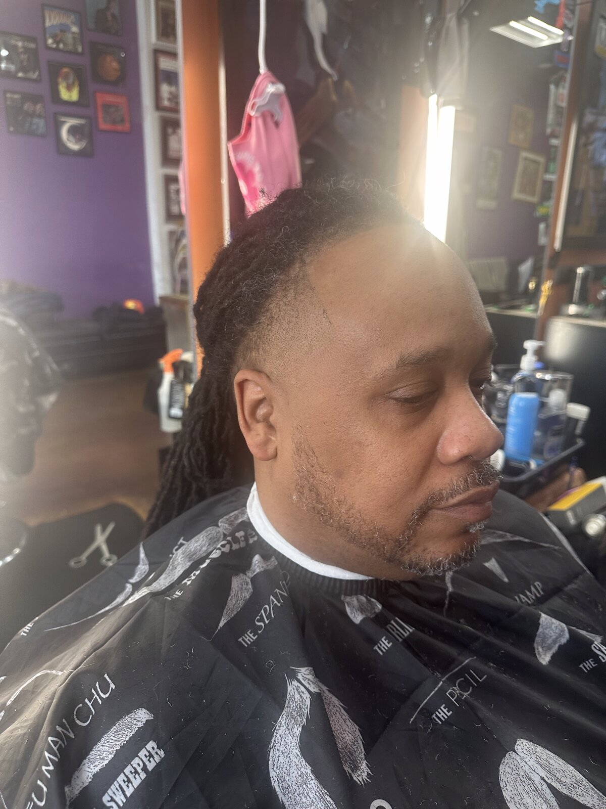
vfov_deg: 71.6
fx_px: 560
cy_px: 404
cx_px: 303
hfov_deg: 56.8
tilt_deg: -18.5
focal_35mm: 24
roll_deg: -0.8
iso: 160
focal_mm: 6.86
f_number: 1.78
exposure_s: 1/120
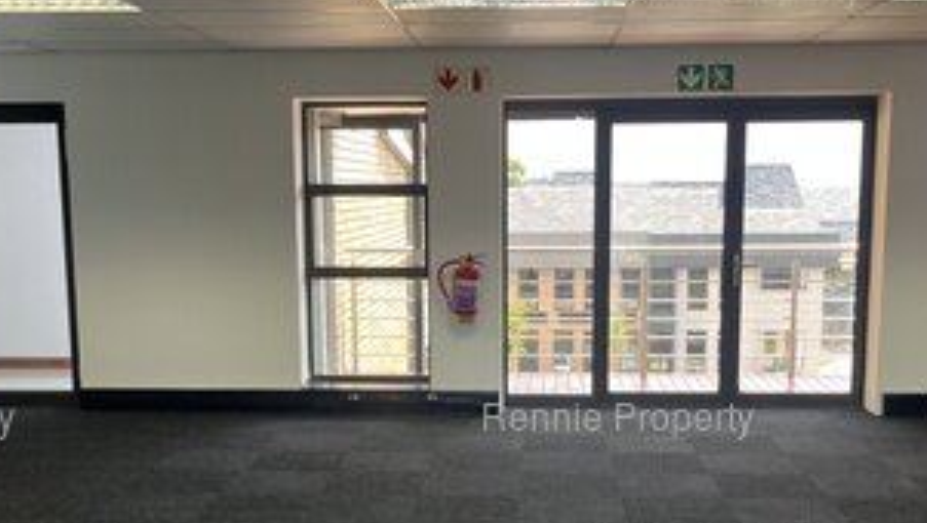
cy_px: 386
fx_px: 1156
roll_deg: +0.2
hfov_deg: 43.7
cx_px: 480
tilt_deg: -8.9
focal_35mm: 47
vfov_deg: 25.2
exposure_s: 1/100
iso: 64
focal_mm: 5.1
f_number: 1.6
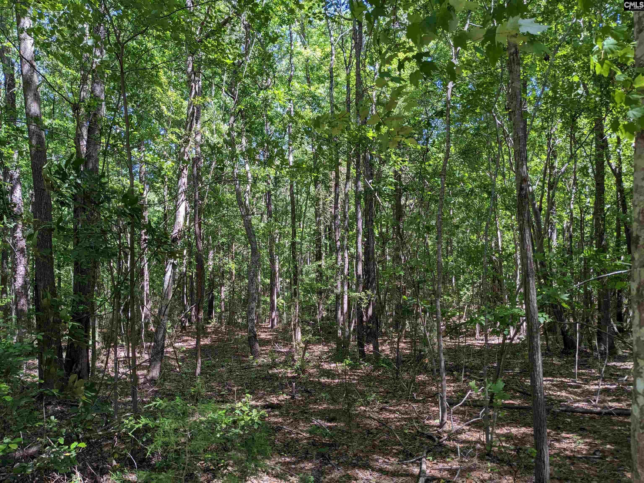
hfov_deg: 65.3
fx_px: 502
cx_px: 322
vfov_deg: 51.4
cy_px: 242
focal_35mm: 27
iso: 50
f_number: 1.73
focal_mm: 4.38
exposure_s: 1/289
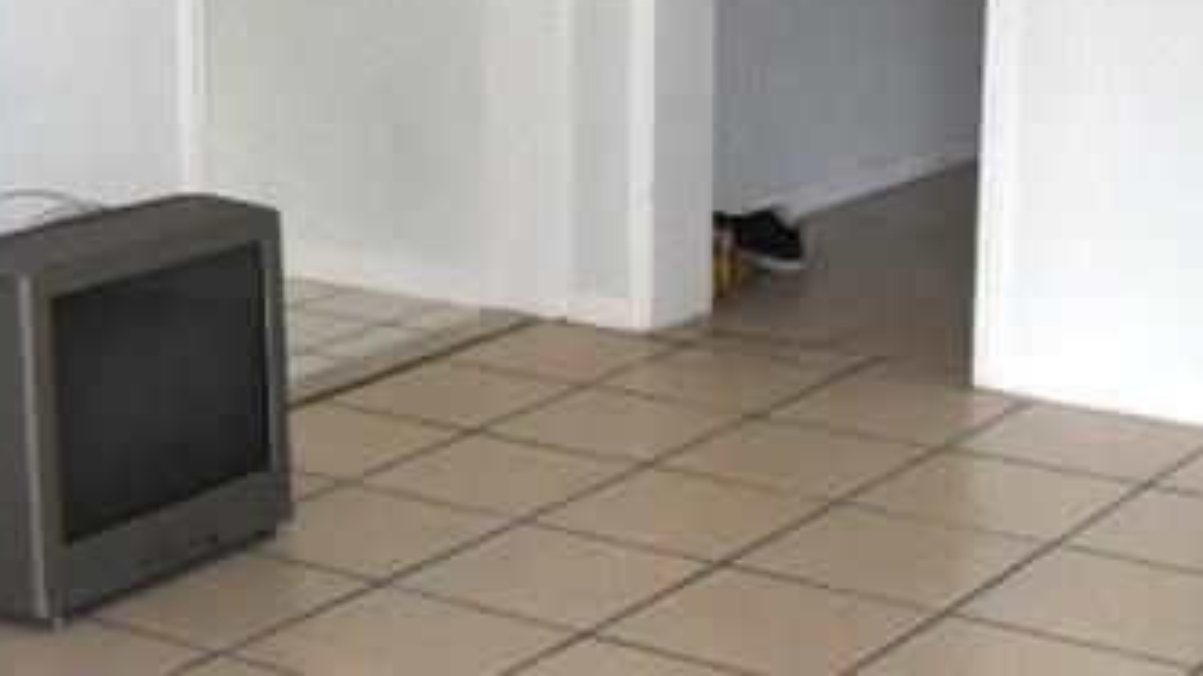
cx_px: 305
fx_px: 2424
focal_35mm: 76
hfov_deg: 27.5
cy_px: 287
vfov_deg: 15.9
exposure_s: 1/100
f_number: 5
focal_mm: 10
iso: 800
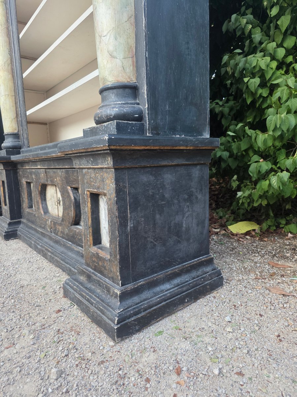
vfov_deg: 73.9
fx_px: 263
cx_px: 148
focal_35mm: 23
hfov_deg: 58.9
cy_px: 198
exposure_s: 1/180
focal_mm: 6.3
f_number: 1.7
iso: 125
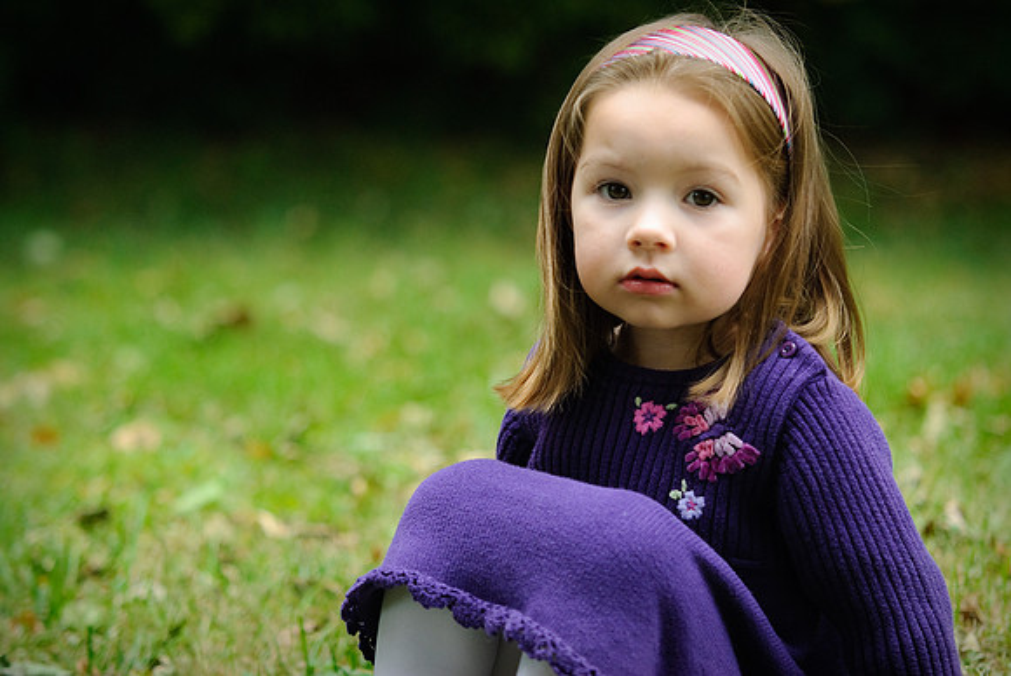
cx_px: 506
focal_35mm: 123
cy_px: 338
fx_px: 3458
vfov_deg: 11.2
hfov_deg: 16.6
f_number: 2.8
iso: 500
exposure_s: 1/500
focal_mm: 82
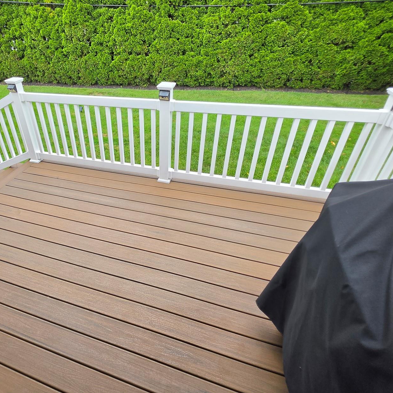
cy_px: 171
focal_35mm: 19
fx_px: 244
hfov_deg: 75.5
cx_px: 134
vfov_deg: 77.3
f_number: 1.9
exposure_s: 1/441
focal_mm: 2.2
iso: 32
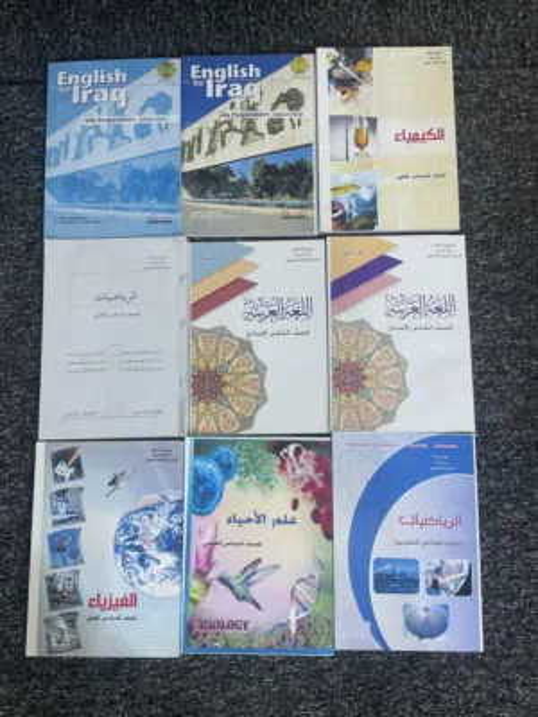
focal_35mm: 29
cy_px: 358
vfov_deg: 61.7
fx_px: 601
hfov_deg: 48.2
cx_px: 269
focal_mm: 3
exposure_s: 1/50
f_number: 1.8
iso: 160
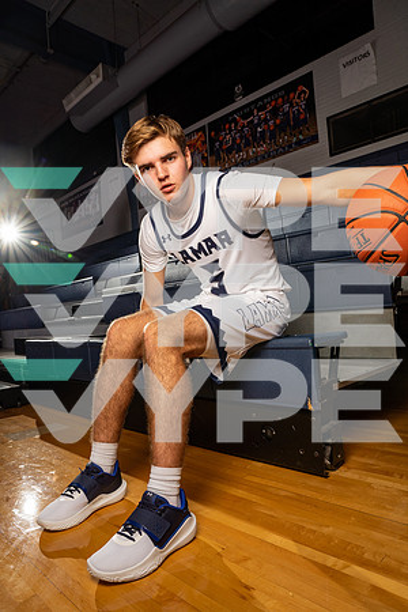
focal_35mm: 24
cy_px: 306
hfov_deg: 53.1
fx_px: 408
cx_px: 204
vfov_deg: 73.7
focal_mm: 24
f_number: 7.1
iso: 320
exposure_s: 1/200
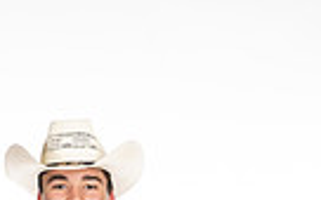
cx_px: 118
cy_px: 522
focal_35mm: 176
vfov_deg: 6.9
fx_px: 1540
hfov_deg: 11.9
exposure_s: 1/250
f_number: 5.6
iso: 250
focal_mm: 52
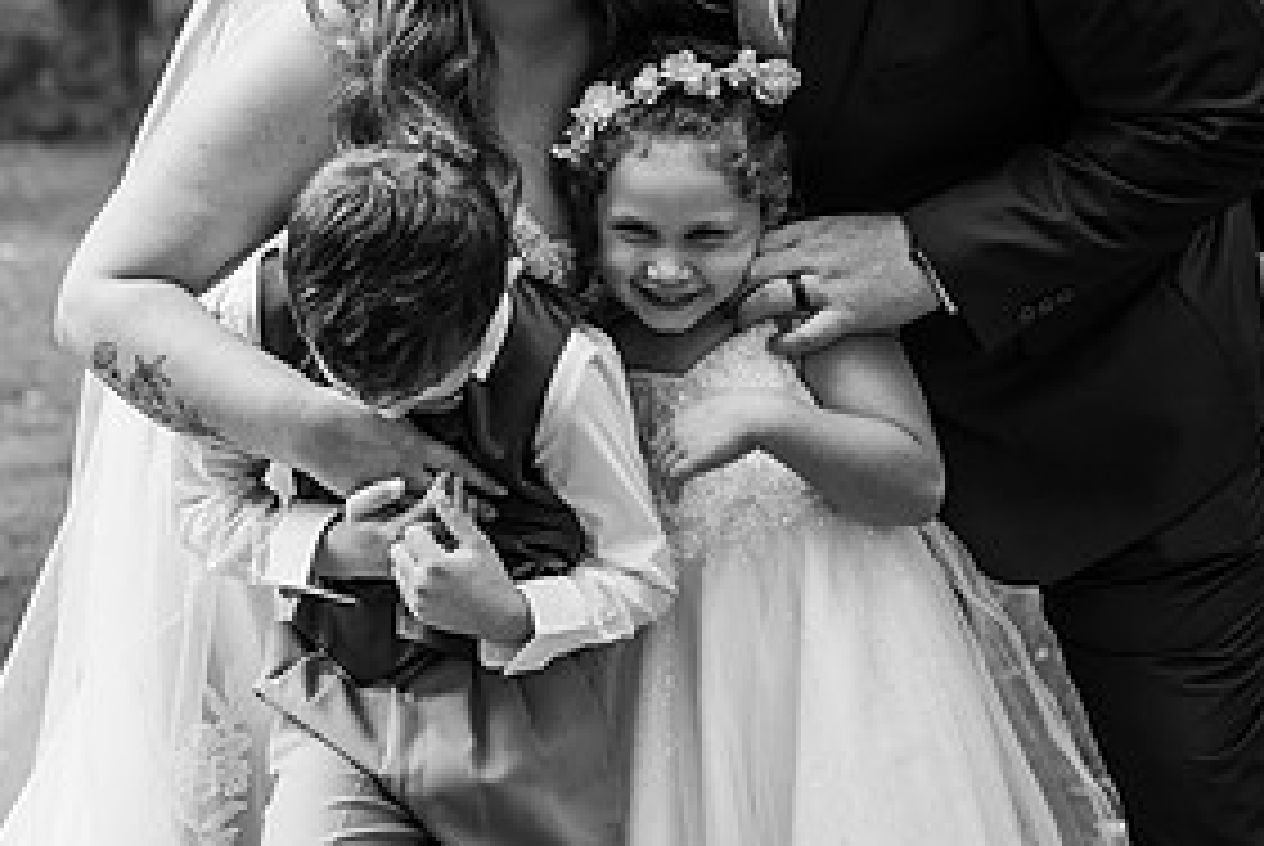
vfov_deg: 13.8
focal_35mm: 99
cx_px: 616
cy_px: 146
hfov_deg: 20.6
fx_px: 3480
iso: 200
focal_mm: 48
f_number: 2.8
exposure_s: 1/400
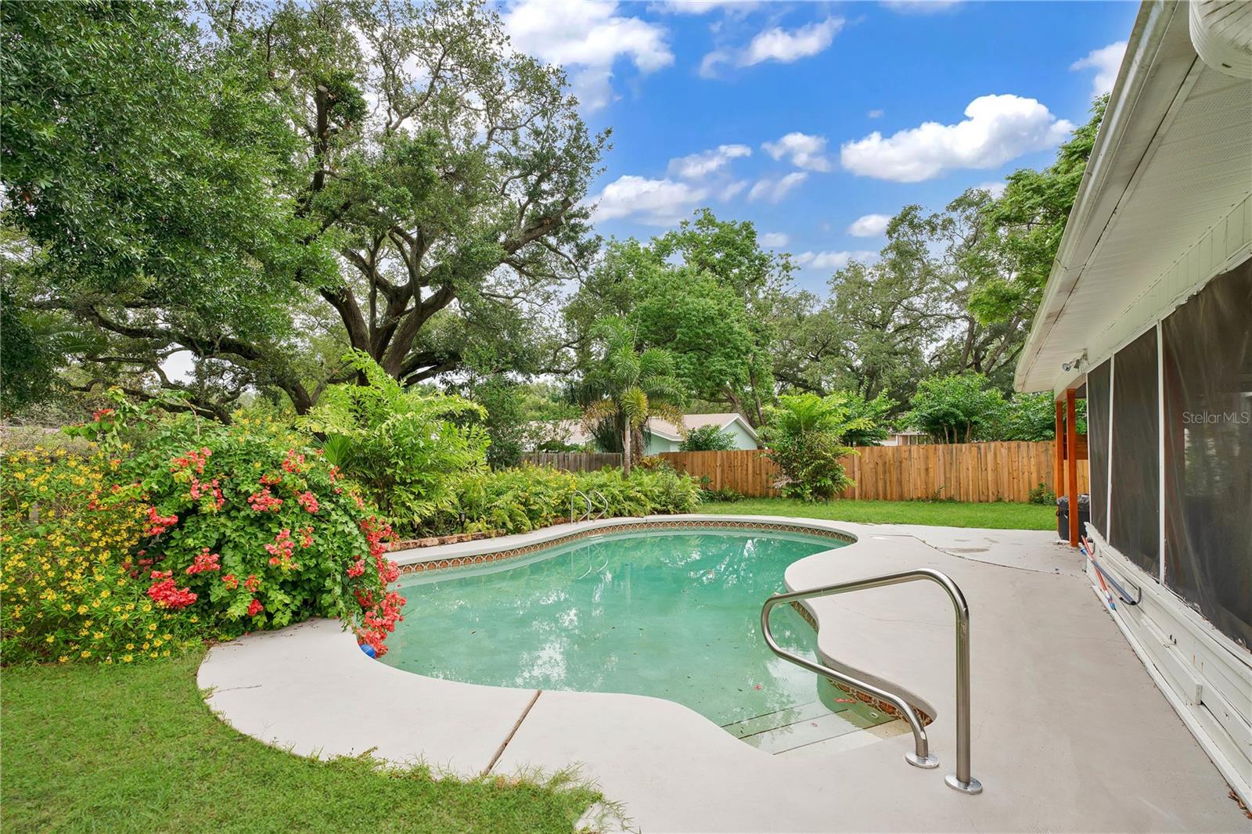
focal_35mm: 16
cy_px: 417
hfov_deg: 96.7
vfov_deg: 73.7
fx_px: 556
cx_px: 626
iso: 100
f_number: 7.1
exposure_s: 1/100
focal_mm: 16
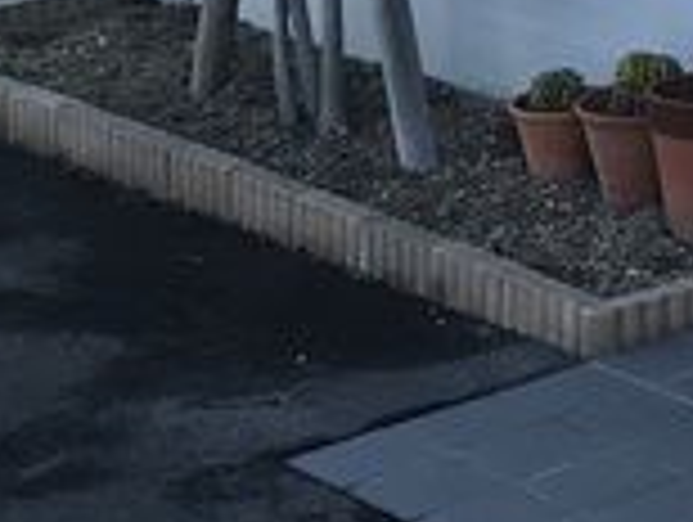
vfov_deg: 9.4
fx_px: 2968
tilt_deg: -4.9
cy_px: -497
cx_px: 1496
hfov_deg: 11.6
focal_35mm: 148
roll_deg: +0.8
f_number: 1.8
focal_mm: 3.99
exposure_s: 1/377
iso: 20
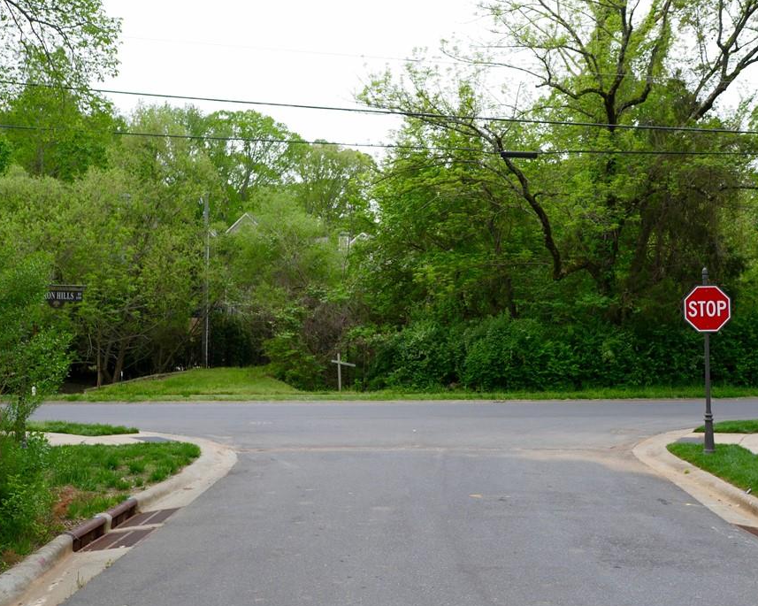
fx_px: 785
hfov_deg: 51.4
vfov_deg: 42.2
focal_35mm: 35
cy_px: 307
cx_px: 426
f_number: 2.2
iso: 200
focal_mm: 15
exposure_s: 1/160
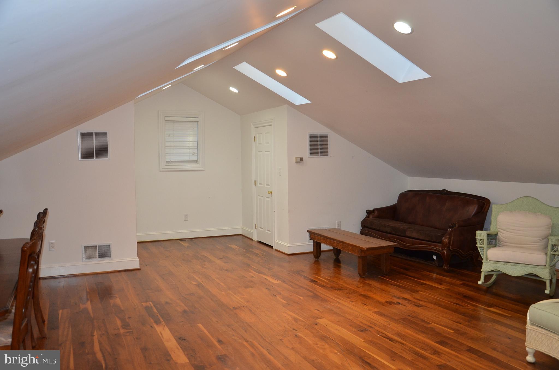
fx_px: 488
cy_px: 185
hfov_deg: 59.6
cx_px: 280
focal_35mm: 32
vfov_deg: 41.5
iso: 800
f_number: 3.8
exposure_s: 1/60
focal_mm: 21
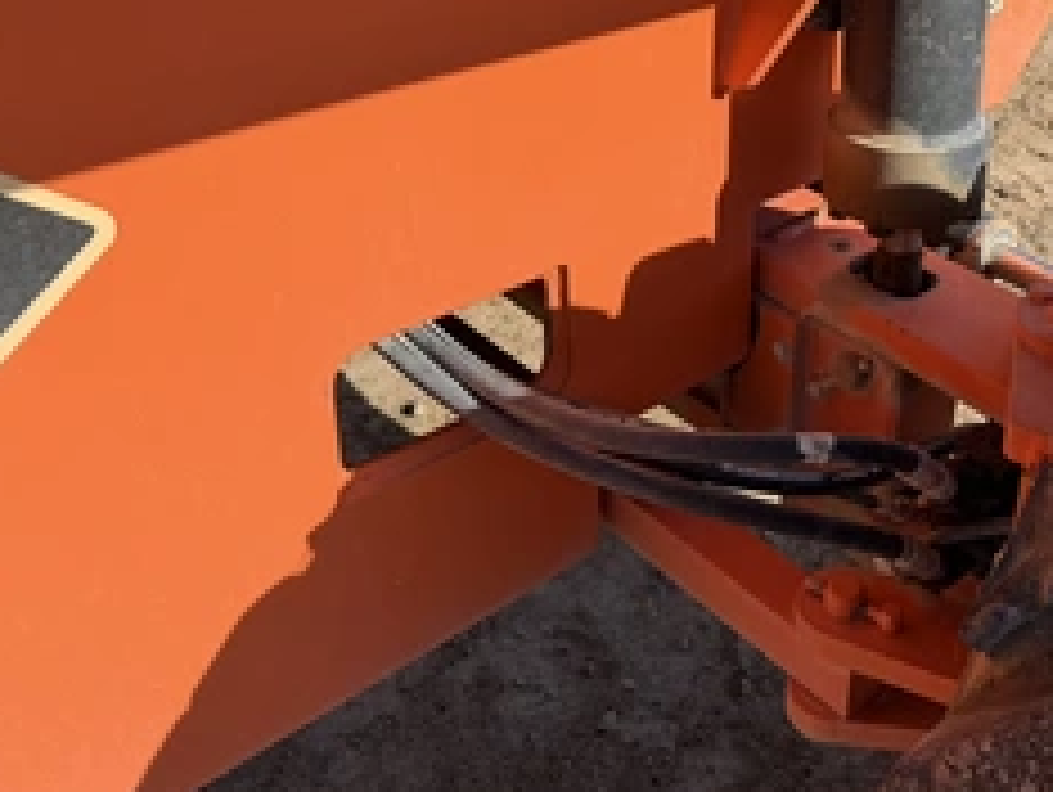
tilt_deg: -27.1
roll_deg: -7.4
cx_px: 886
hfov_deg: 43.0
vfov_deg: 34.2
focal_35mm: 41
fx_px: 1248
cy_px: 166
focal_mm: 6.76
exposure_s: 1/3584
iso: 80
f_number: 1.78
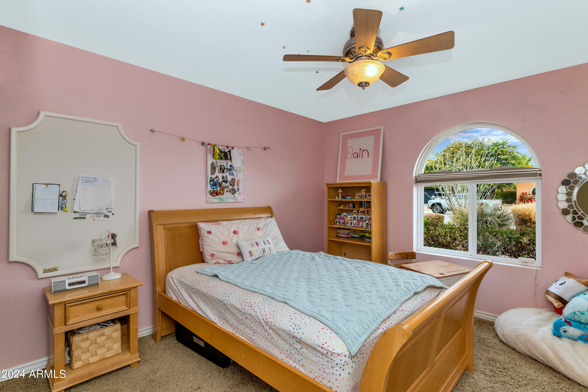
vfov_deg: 70.4
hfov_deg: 93.3
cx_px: 294
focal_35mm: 17
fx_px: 278
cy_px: 196
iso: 1000
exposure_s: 1/80
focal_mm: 17
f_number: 9
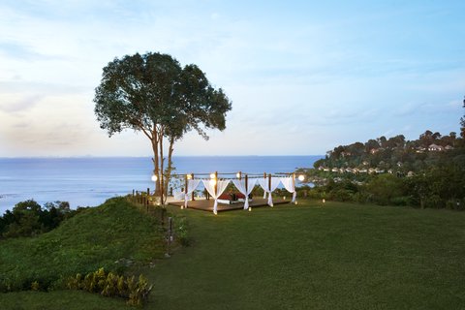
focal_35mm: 32
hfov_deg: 58.7
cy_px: 155
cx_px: 232
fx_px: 413
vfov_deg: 41.1
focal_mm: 32
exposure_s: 3
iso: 200
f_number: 8
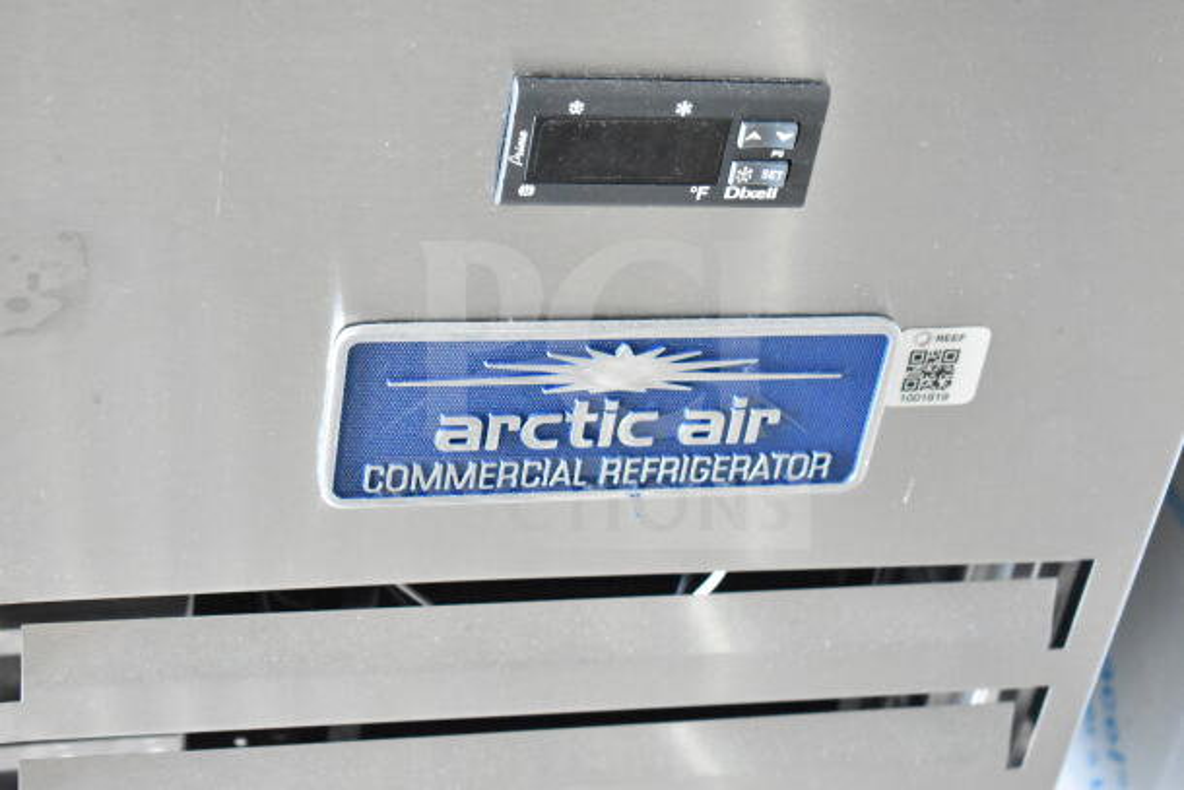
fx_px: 2714
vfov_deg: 16.6
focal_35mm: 82
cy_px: 395
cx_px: 592
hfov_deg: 24.6
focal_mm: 55
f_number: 5.6
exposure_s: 1/100
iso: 12800
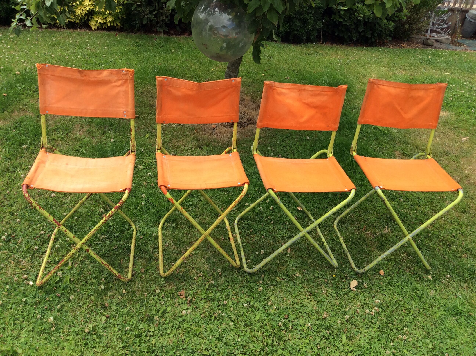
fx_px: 439
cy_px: 178
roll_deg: -3.1
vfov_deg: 44.1
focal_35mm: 32
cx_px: 238
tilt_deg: -33.8
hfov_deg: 56.9
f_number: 2.4
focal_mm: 3.3
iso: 32
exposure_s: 1/665
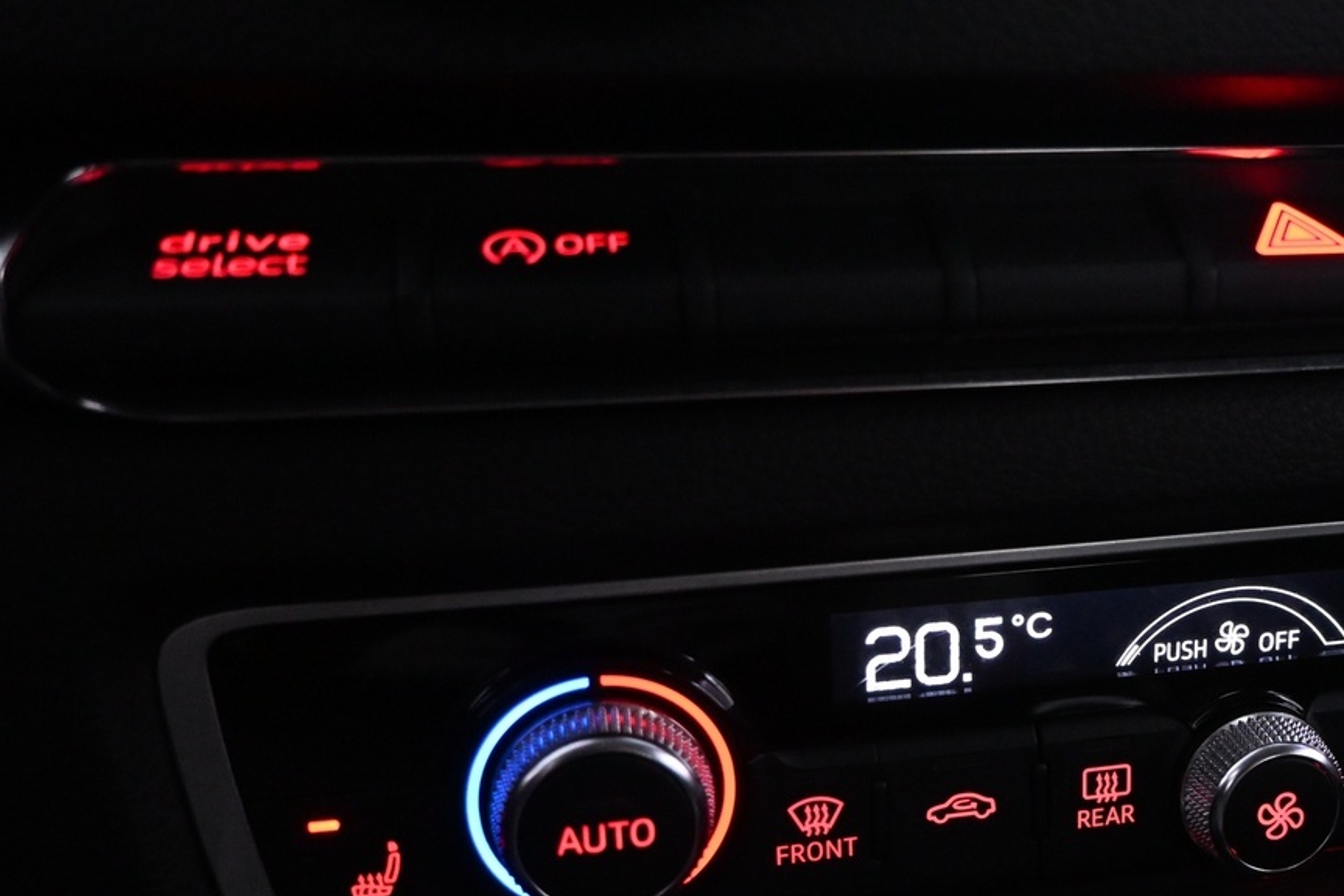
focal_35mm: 45
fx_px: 1680
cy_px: 523
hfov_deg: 41.9
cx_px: 1052
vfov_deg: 29.8
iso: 3600
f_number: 3.5
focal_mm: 16
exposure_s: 1/60
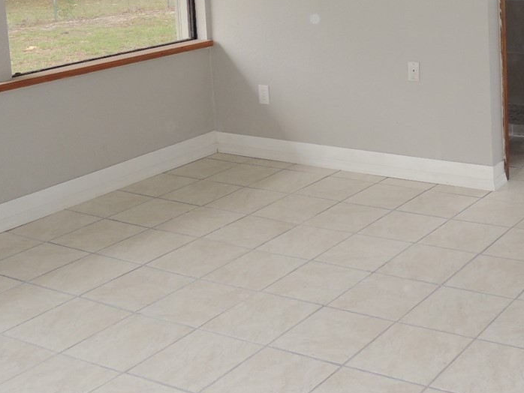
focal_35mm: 55
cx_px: 489
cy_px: 7
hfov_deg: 32.8
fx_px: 833
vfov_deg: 25.4
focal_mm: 4.3
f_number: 3
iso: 100
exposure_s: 1/100
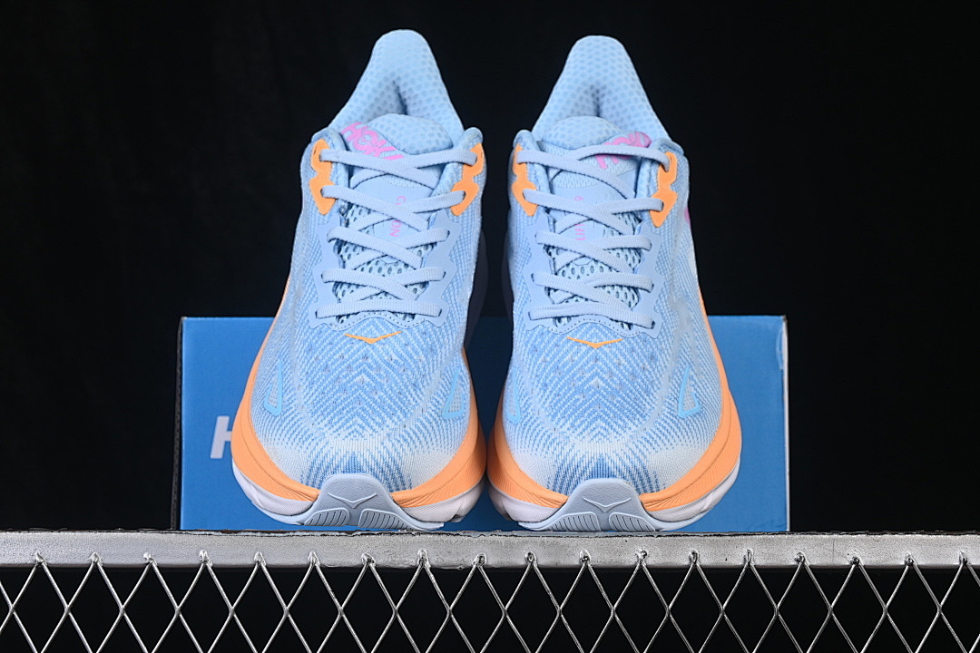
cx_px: 490
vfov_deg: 18.2
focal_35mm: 75
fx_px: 2042
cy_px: 326
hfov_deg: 27.0
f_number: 8
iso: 160
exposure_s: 1/80
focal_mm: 50
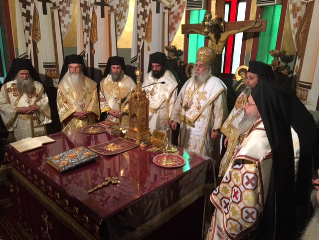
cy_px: 120
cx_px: 160
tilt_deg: -16.7
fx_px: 267
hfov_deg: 61.7
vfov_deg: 48.2
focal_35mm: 29
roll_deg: -1.3
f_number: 2.2
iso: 200
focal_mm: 4.15
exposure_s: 1/20
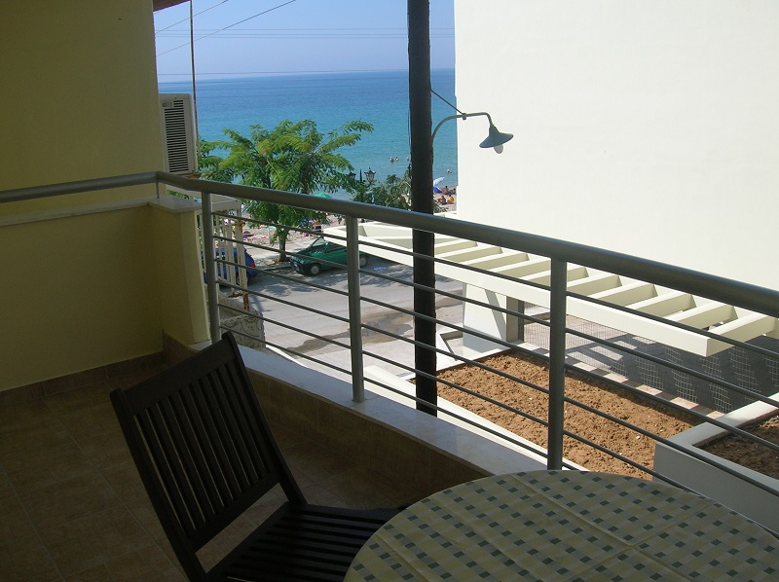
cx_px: 390
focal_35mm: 34
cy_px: 291
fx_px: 764
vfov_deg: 41.7
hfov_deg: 54.0
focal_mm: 5.7
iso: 50
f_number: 4.9
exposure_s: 1/524
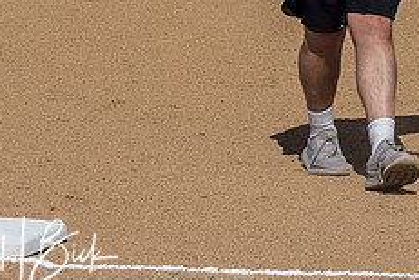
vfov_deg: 4.9
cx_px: 387
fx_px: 3259
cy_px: -69
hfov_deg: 7.3
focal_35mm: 280
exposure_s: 1/1250
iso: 160
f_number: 5.6
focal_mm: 31
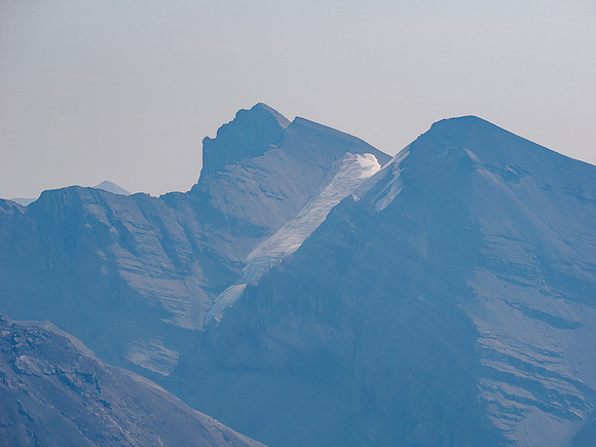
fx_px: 3822
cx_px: 298
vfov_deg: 6.7
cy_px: 224
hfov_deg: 8.9
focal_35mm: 222
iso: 200
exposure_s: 1/400
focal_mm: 111
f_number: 8
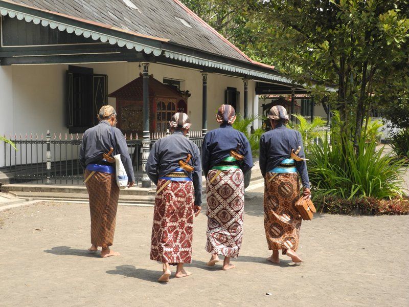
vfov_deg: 24.0
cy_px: 154
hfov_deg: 31.7
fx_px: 721
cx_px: 204
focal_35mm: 61
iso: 100
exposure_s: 1/400
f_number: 3.5
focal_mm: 13
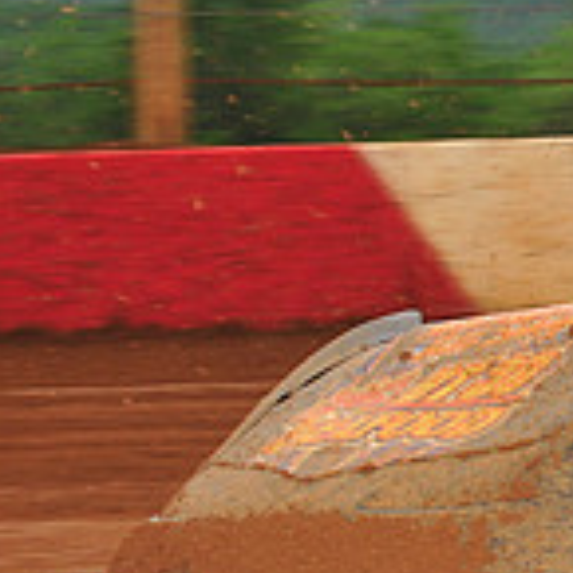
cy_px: 257
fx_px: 5094
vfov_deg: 6.4
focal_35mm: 272
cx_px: 1012
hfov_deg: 6.3
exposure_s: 1/320
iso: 800
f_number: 7.1
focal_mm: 80
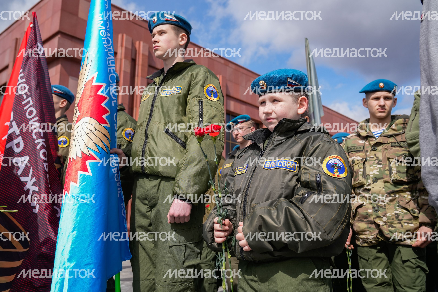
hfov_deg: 58.7
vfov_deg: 41.1
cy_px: 146
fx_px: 389
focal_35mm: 32
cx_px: 219
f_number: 5
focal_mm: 32
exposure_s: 1/1600
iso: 320
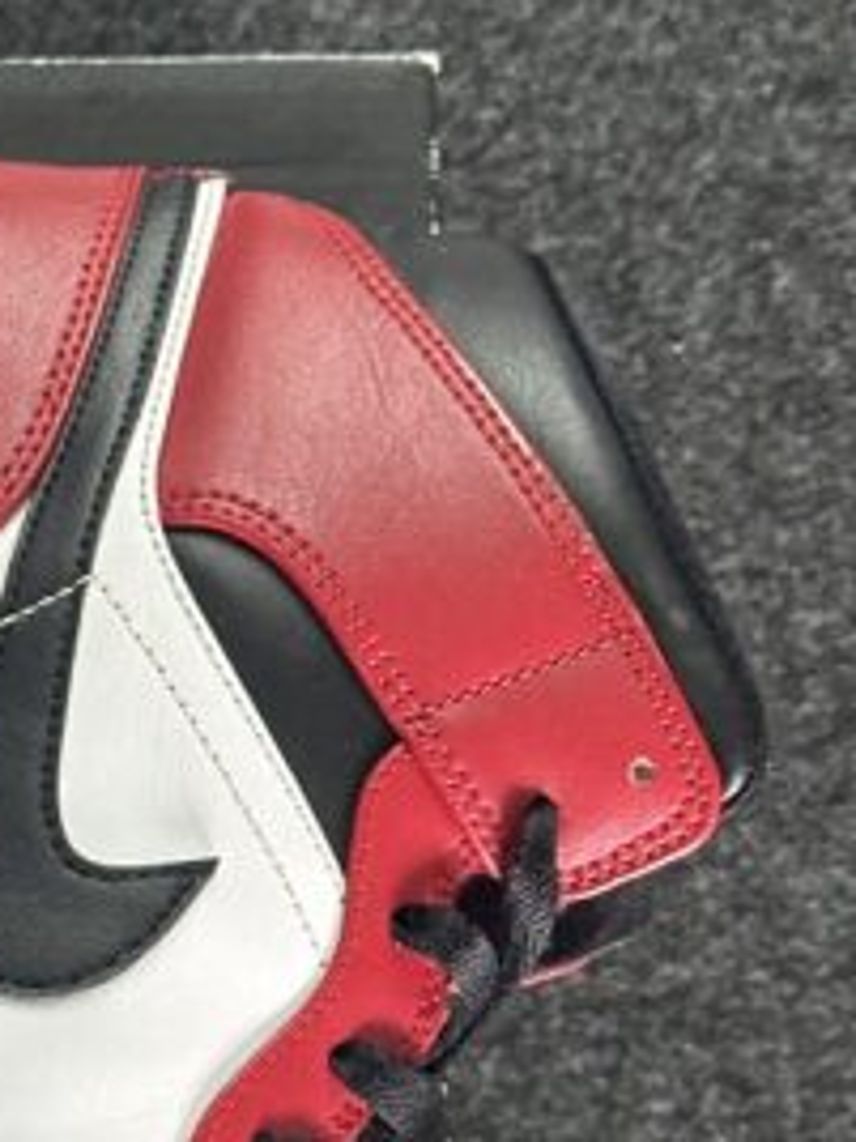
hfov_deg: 10.1
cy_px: 1144
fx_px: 4715
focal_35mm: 143
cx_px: -353
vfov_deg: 13.6
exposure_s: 1/50
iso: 200
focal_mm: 6.86
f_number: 1.78
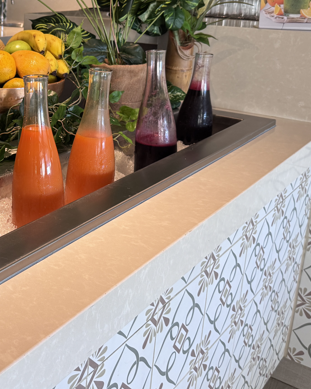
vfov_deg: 38.5
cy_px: 141
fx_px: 552
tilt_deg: -15.9
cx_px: 2
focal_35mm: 48
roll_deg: -1.0
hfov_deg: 29.4
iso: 125
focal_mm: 6.76
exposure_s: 1/60
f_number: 1.78
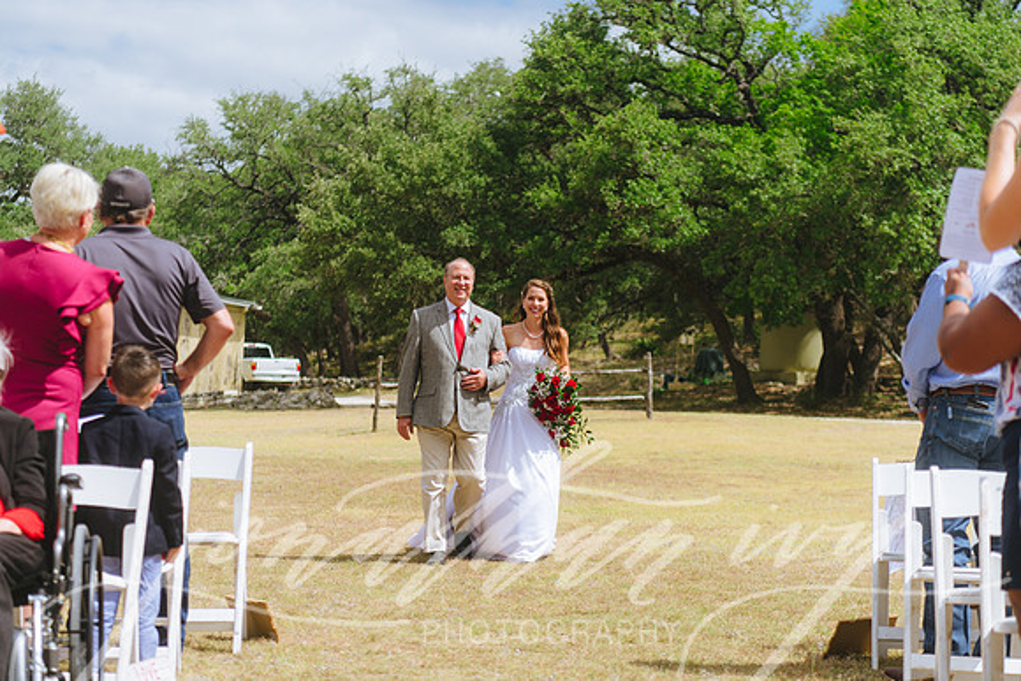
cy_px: 359
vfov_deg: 17.5
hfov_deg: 26.0
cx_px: 553
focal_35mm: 78
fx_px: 2212
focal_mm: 70
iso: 31
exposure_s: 1/1000
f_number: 2.8
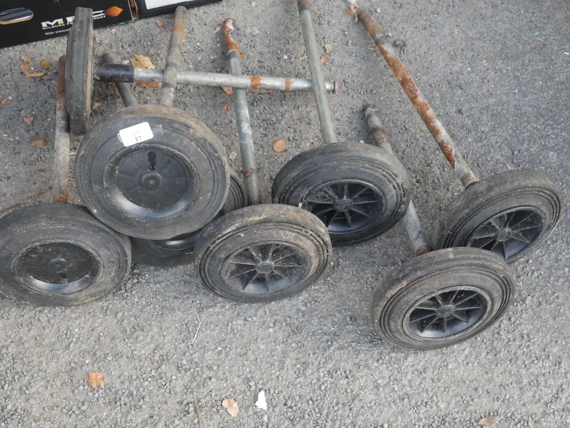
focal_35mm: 50
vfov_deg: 29.1
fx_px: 823
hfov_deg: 38.2
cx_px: 285
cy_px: 214
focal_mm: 25
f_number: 10
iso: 1250
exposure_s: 1/60
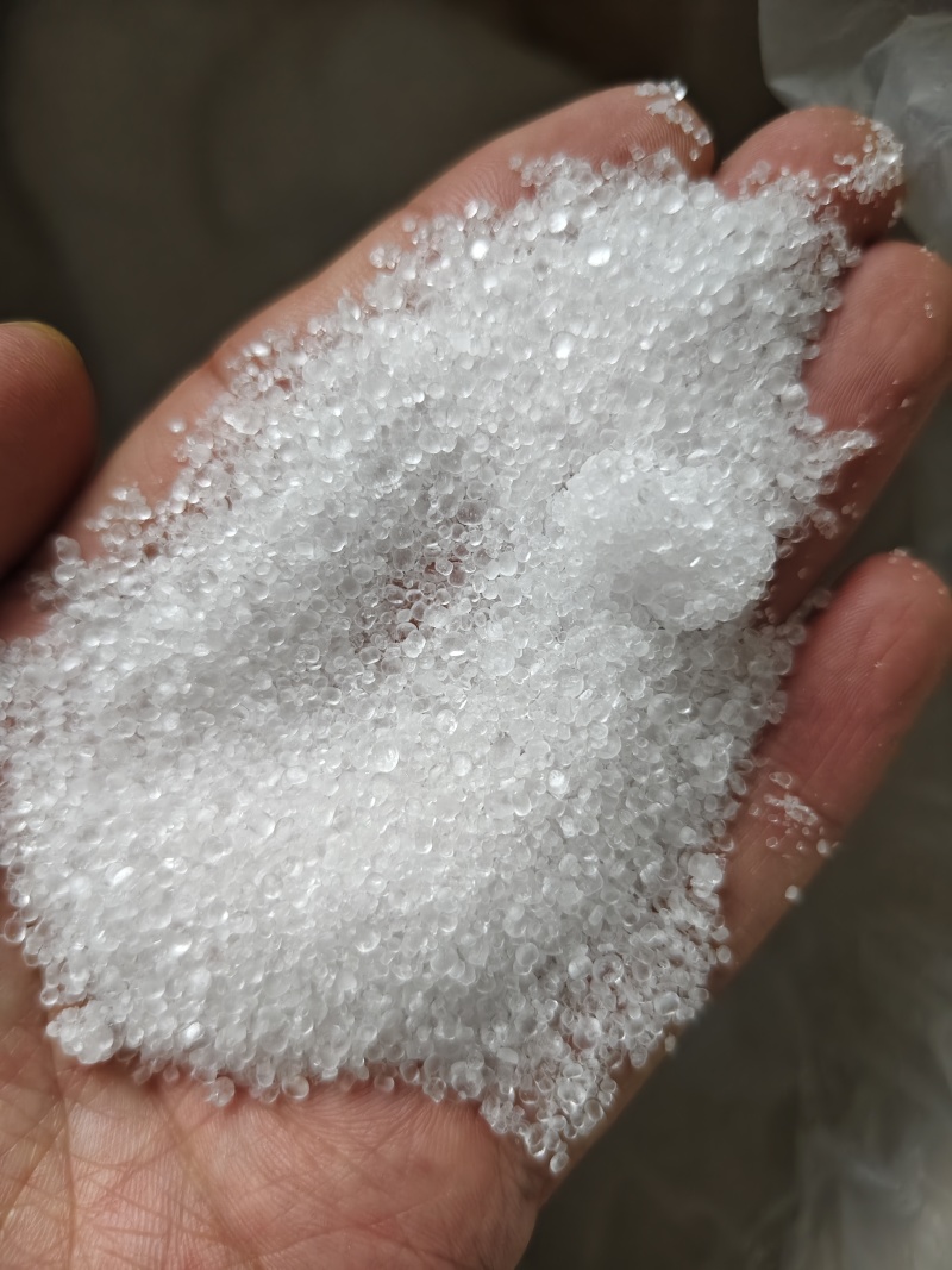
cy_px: 635
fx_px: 844
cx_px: 476
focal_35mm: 23
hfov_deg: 58.9
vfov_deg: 73.9
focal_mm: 5.56
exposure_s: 1/50
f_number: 1.88
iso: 1574
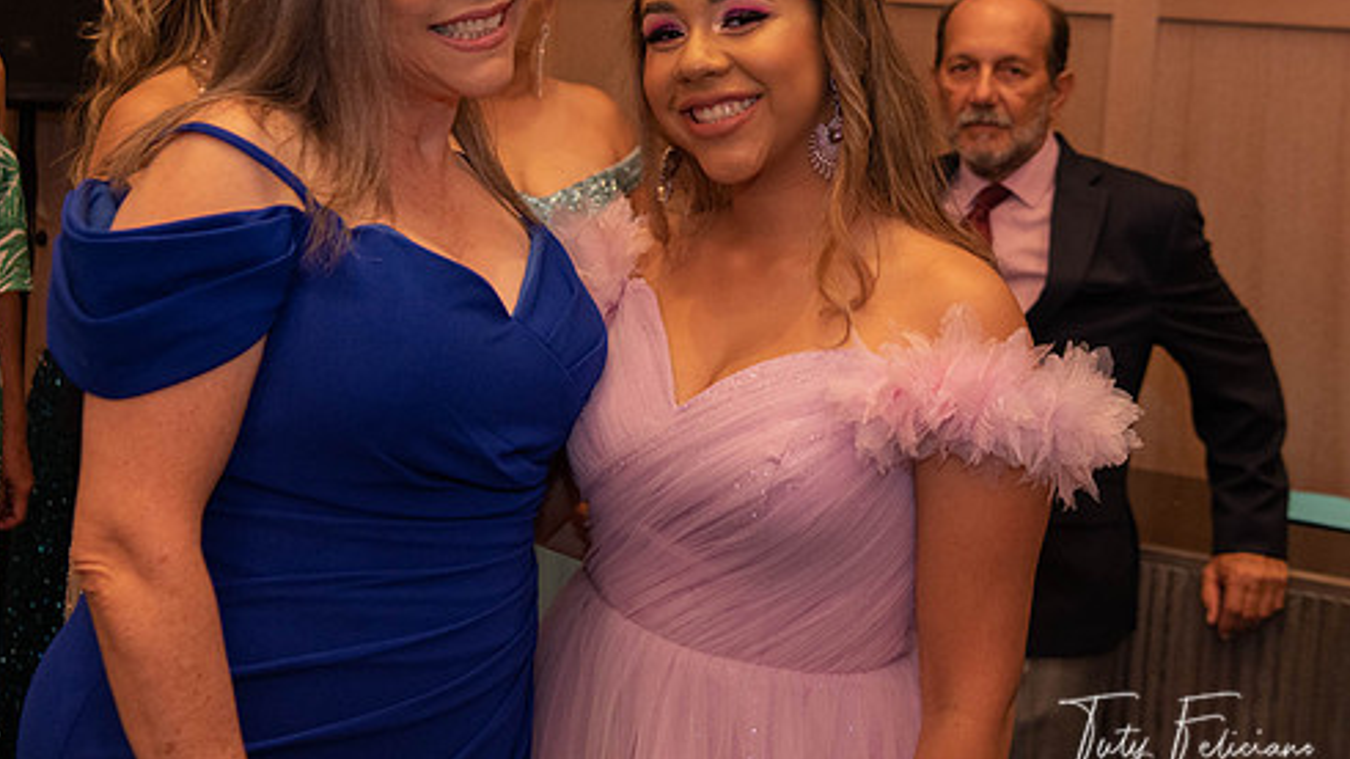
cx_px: 716
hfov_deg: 34.9
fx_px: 2147
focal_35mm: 60
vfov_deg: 19.8
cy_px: 137
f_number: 4.5
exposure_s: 1/60
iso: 800
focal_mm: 35
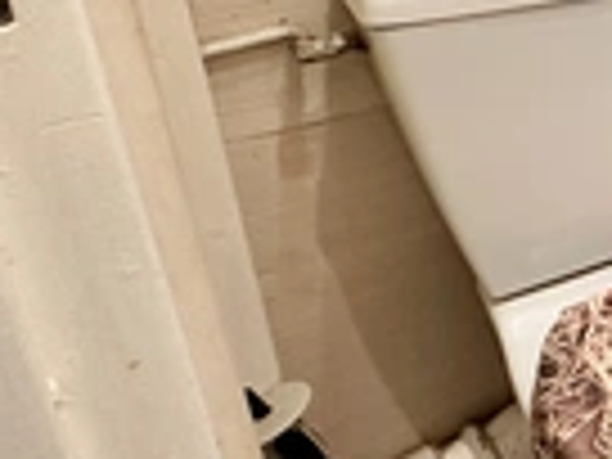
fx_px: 972
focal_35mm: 55
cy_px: 18
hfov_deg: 22.3
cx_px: 1082
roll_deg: -5.6
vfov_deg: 25.5
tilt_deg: -20.8
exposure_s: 1/50
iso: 320
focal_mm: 2.22
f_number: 2.2
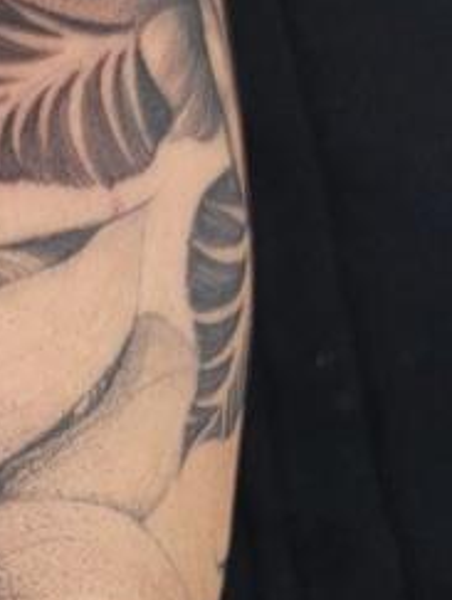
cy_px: 894
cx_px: -304
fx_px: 2396
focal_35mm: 138
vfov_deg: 13.5
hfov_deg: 10.3
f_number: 1.8
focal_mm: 6.7
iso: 40
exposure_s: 1/60
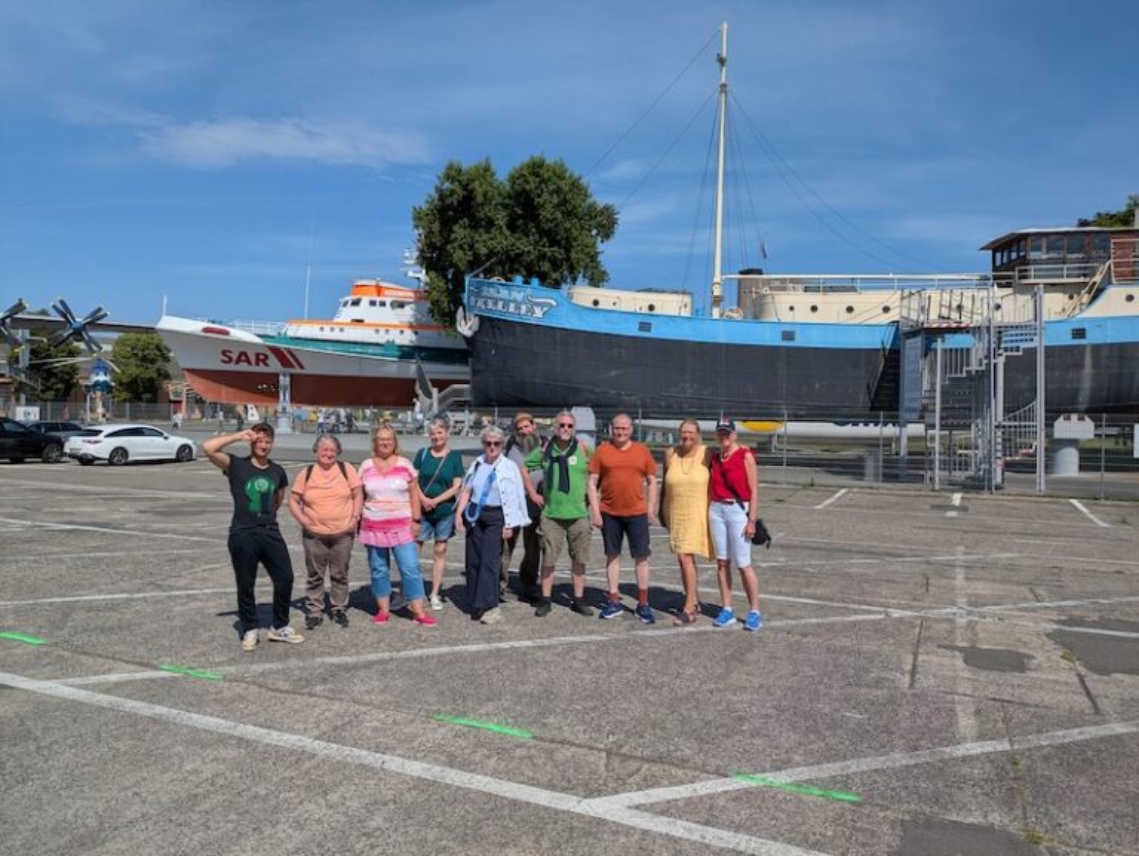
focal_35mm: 25
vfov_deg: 54.9
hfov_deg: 69.4
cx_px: 570
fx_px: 823
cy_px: 428
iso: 42
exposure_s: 1/5076
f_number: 1.89
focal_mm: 5.43
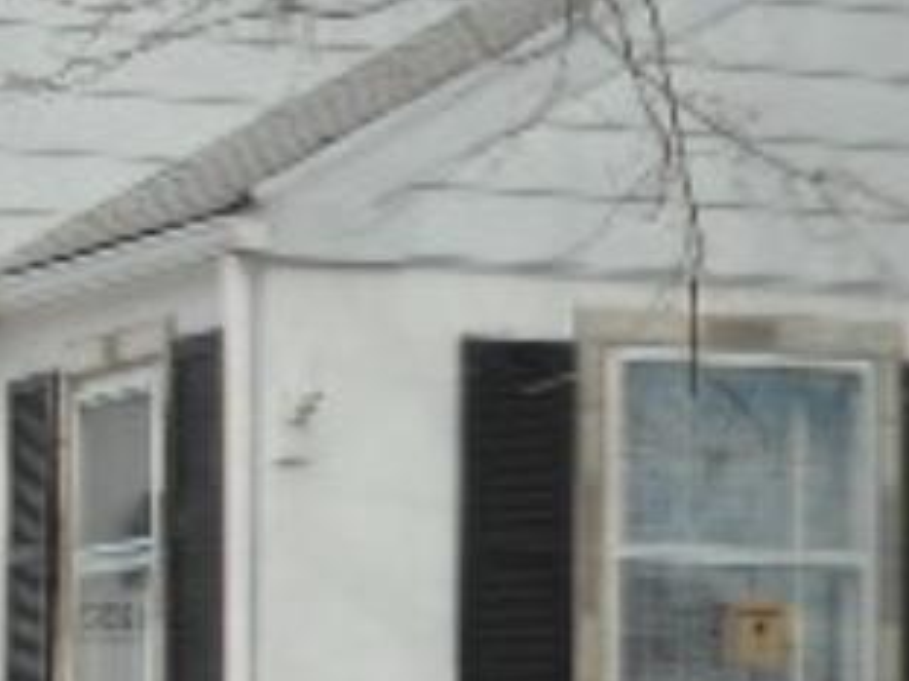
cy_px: 590
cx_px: 132
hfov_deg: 9.7
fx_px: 5355
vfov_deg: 7.3
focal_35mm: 204
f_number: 10
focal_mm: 7.9
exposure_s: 1/160
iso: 80
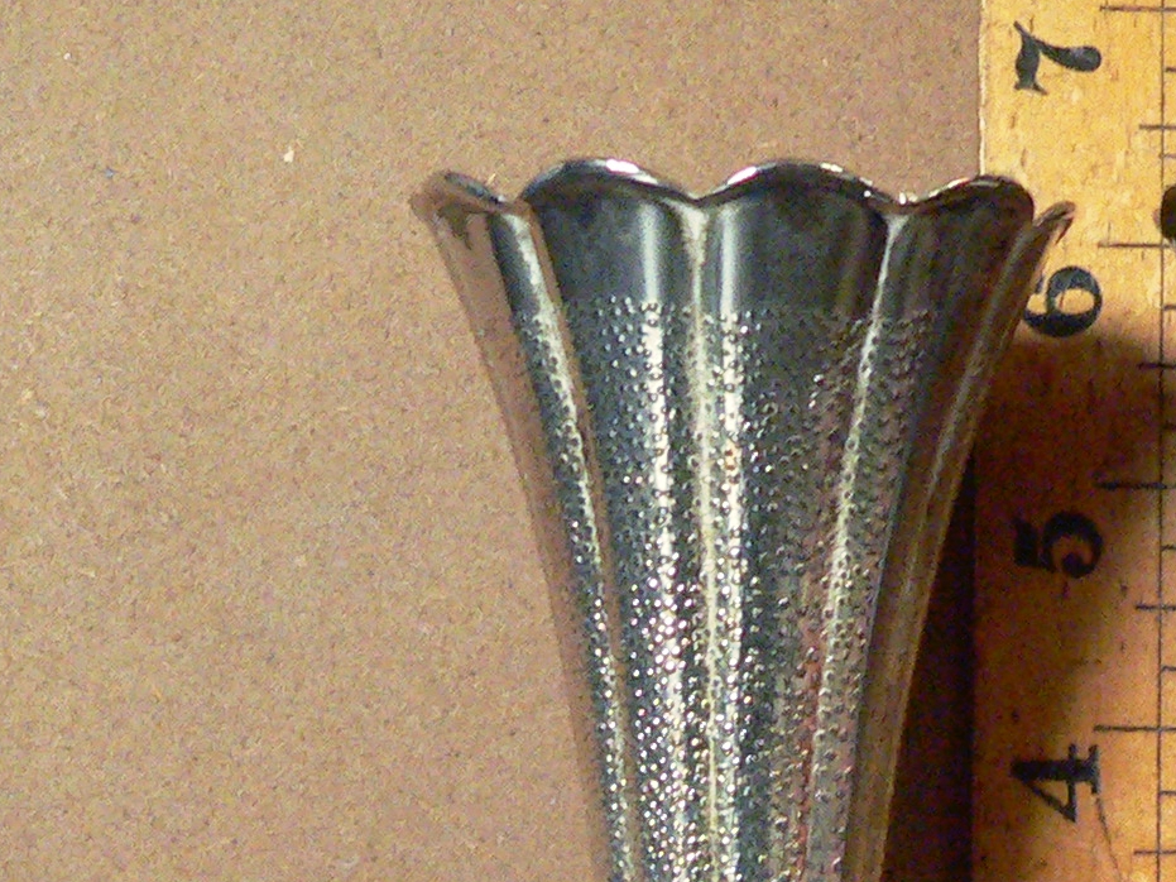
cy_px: 917
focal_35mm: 99
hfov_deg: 19.5
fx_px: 3363
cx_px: 1031
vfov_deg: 14.7
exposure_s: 1/15
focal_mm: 6
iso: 400
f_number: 2.8
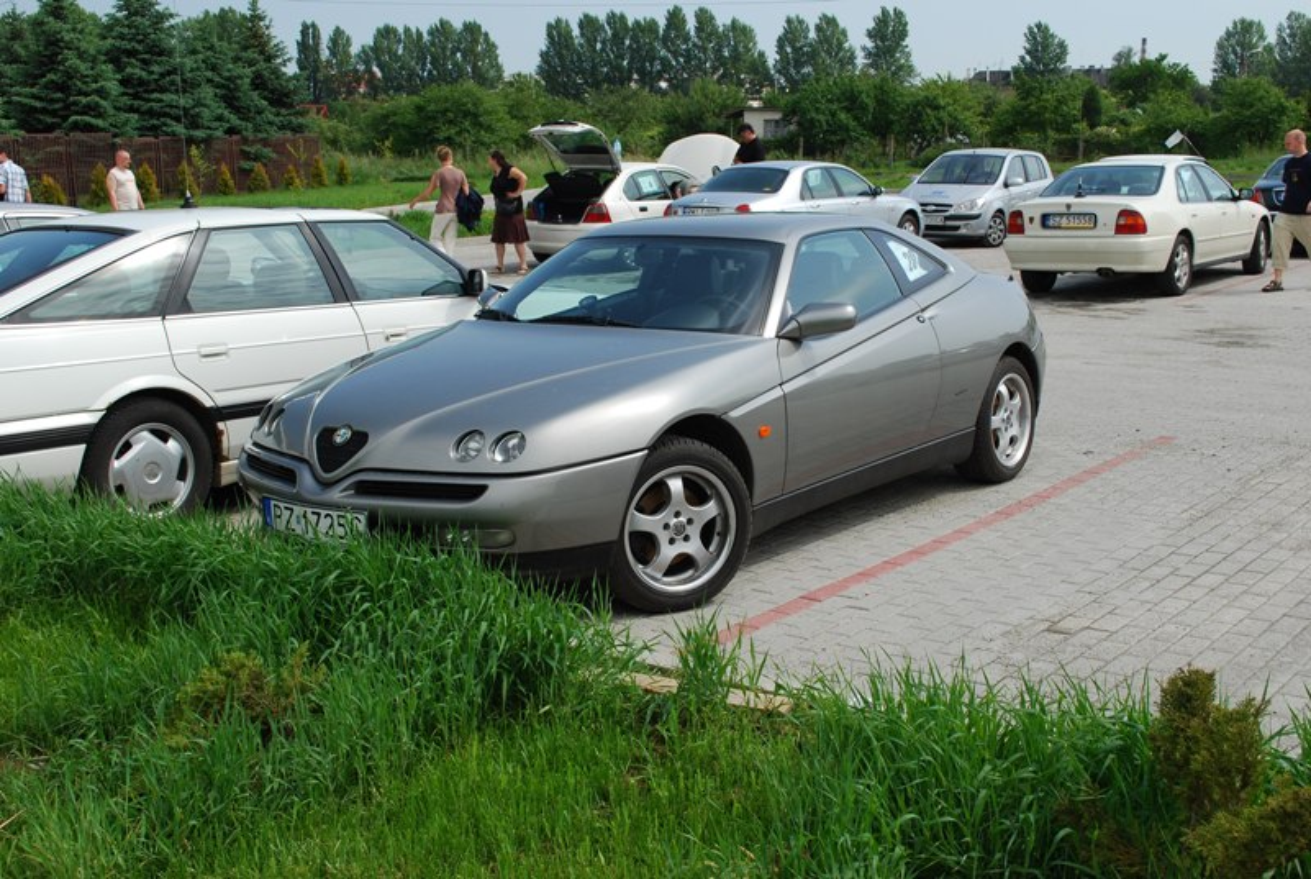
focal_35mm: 42
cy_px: 440
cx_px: 656
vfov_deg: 32.0
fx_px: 1532
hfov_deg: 46.3
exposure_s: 1/250
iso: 160
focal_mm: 28
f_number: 10
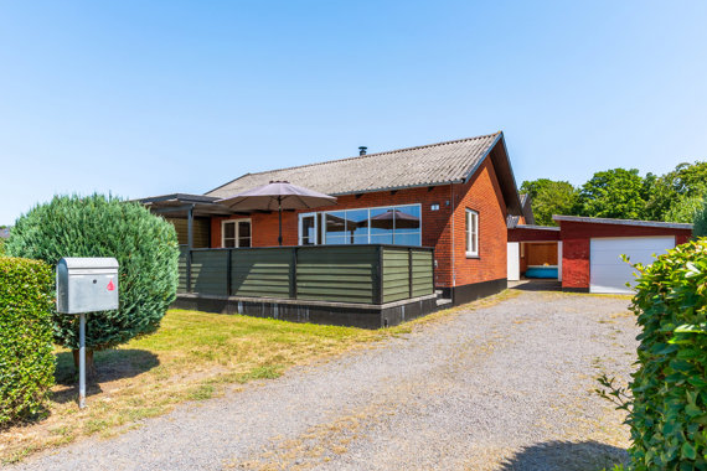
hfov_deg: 83.4
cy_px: 234
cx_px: 352
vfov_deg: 61.4
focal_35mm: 20
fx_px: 397
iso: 200
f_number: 8
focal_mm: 12.8
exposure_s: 1/400
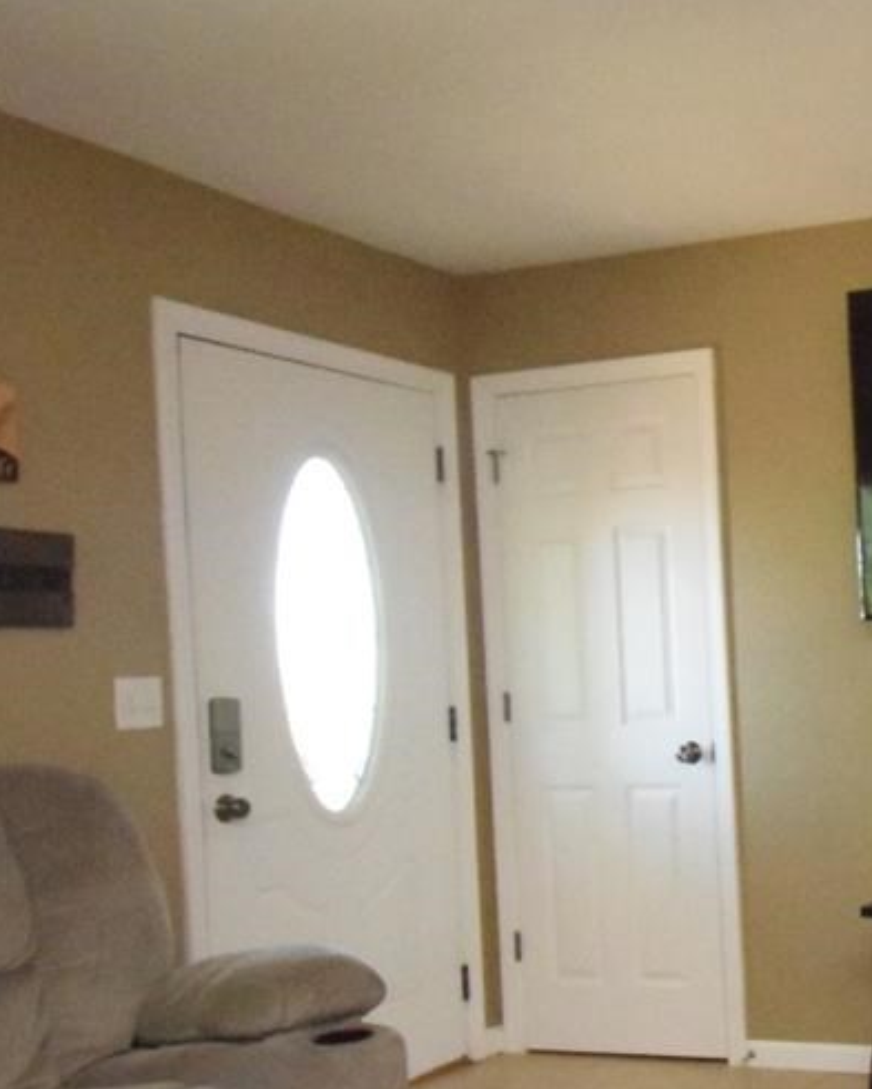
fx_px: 1387
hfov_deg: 30.3
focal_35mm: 43
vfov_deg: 42.7
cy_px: 659
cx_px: 1014
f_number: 10
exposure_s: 1/200
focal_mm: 10
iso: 12800
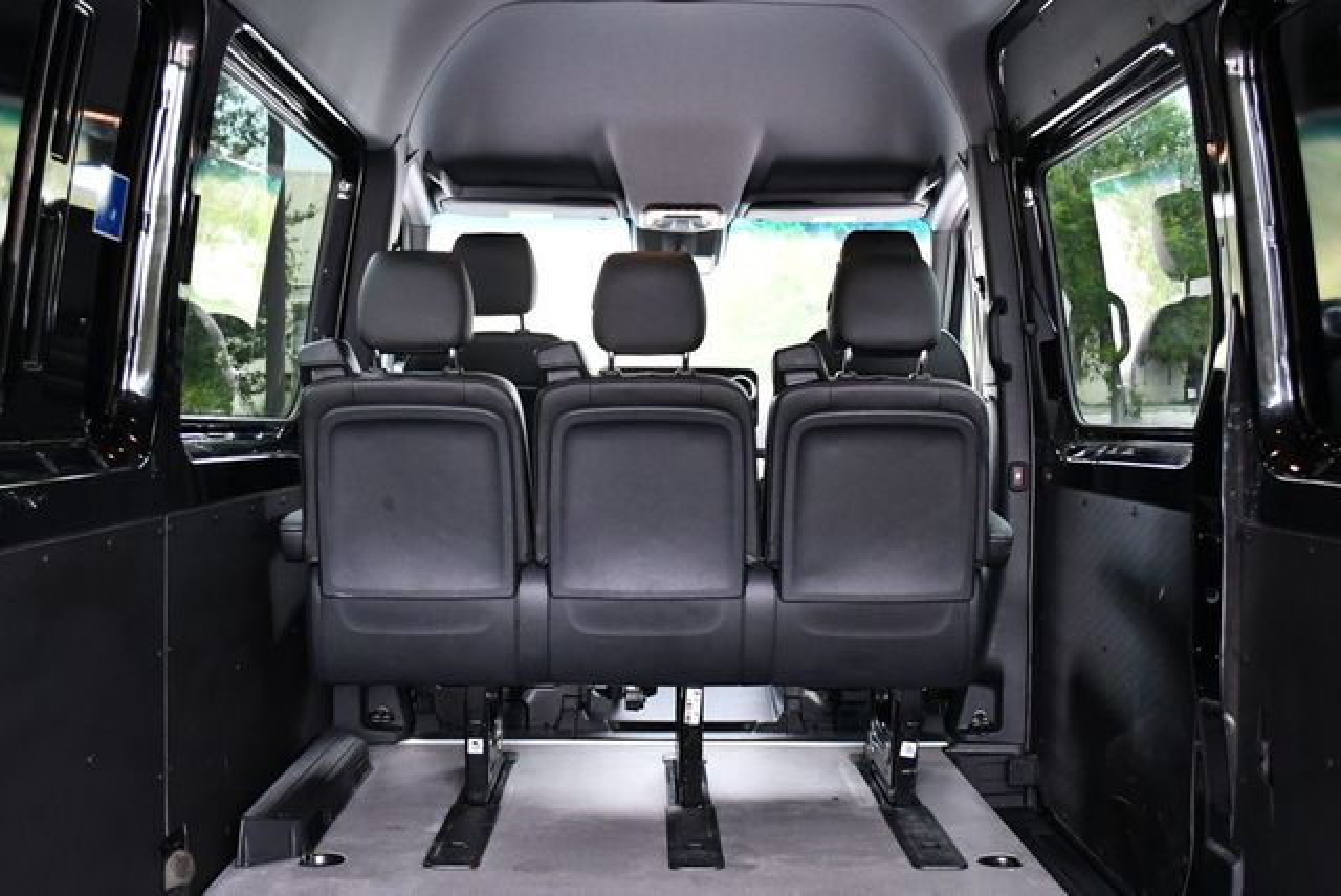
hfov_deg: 44.5
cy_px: 448
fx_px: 1640
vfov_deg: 30.6
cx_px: 670
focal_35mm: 44
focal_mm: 22
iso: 2000
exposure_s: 1/125
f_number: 4
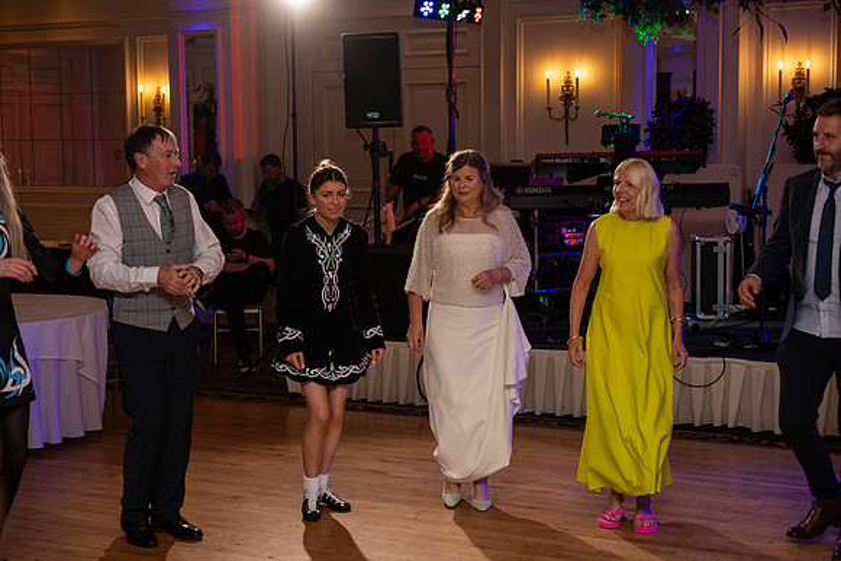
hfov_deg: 33.4
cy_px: 280
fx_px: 1402
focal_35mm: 60
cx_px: 420
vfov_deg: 22.6
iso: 500
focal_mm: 60
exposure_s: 1/160
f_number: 3.5
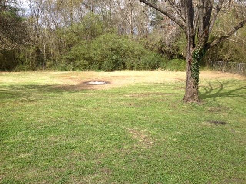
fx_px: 249
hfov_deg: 52.6
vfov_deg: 40.7
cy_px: 92
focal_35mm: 35
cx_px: 123
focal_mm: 4.28
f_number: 2.4
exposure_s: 1/905
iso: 50
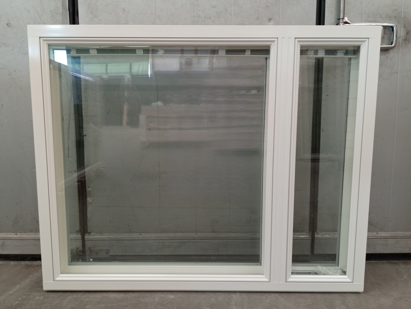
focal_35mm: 28
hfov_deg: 63.4
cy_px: 156
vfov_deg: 49.7
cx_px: 205
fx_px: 332
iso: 774
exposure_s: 1/25
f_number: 1.8
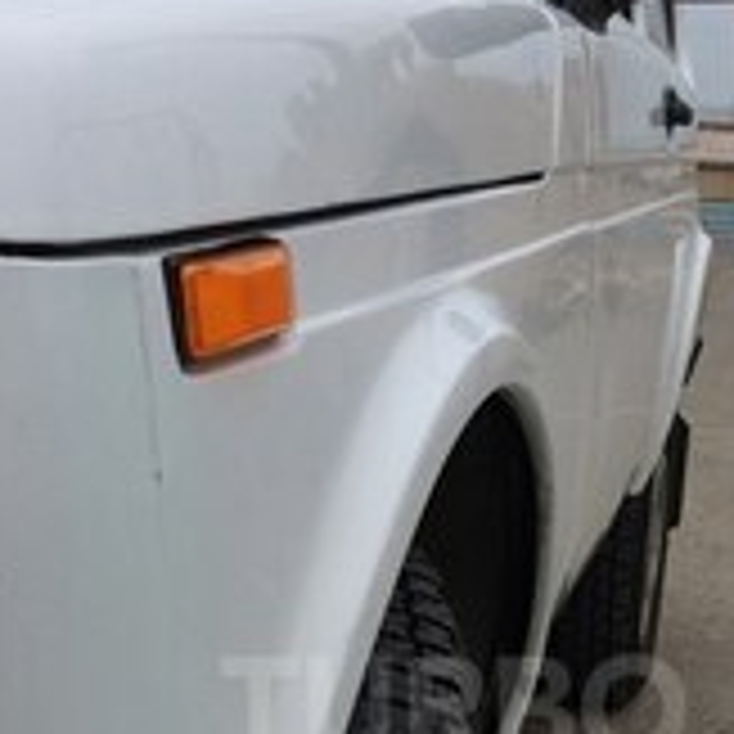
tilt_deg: -19.0
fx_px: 1871
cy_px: 707
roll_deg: -2.2
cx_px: 567
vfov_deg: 21.5
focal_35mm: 78
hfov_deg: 22.0
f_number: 2.2
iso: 32
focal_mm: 4.15
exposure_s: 1/855
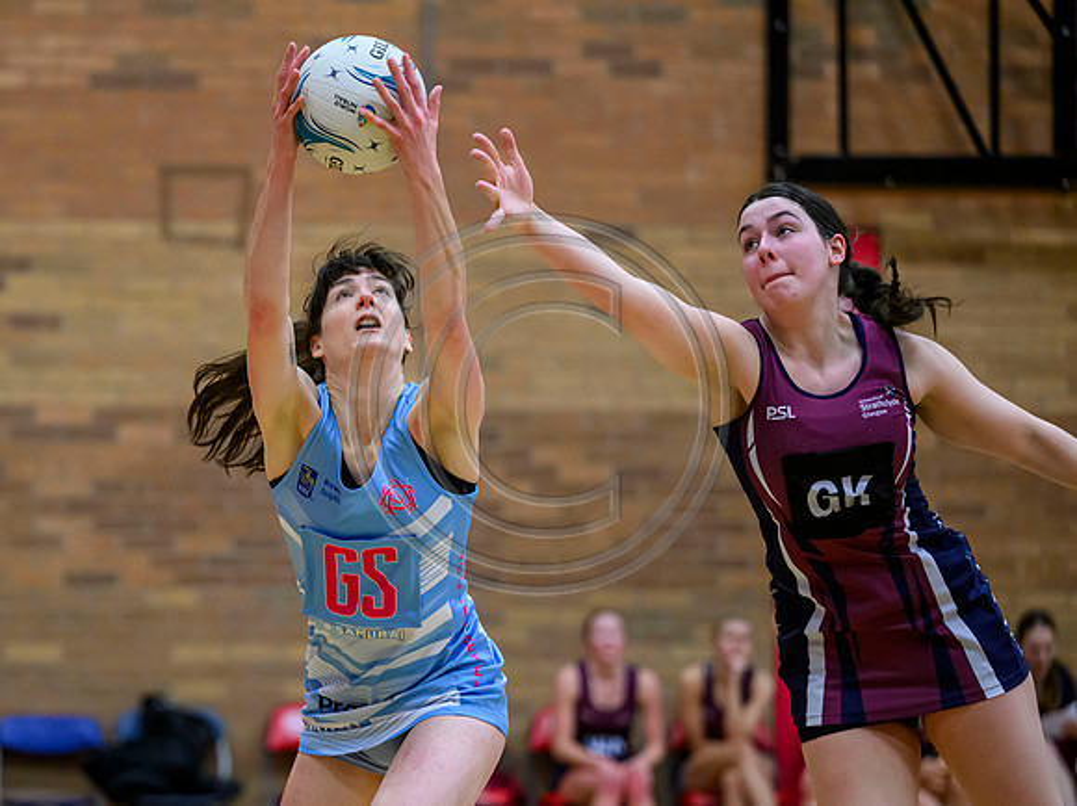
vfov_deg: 8.8
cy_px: 505
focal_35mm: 169
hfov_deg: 11.7
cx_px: 319
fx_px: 5261
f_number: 2.8
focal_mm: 125
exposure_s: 1/1000
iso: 5000
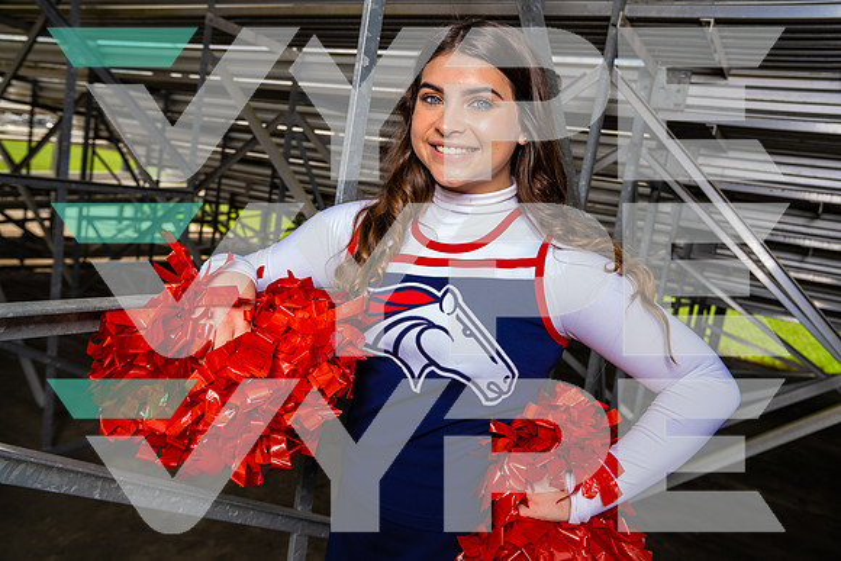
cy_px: 280
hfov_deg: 65.5
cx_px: 420
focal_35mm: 28
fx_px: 654
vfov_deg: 46.4
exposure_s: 1/250
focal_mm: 28
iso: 100
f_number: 5.6
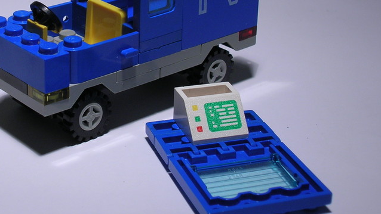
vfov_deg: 13.5
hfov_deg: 23.8
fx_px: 899
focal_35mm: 89
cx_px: 120
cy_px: 43
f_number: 3.5
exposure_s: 1/30.4
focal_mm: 9.7
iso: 50
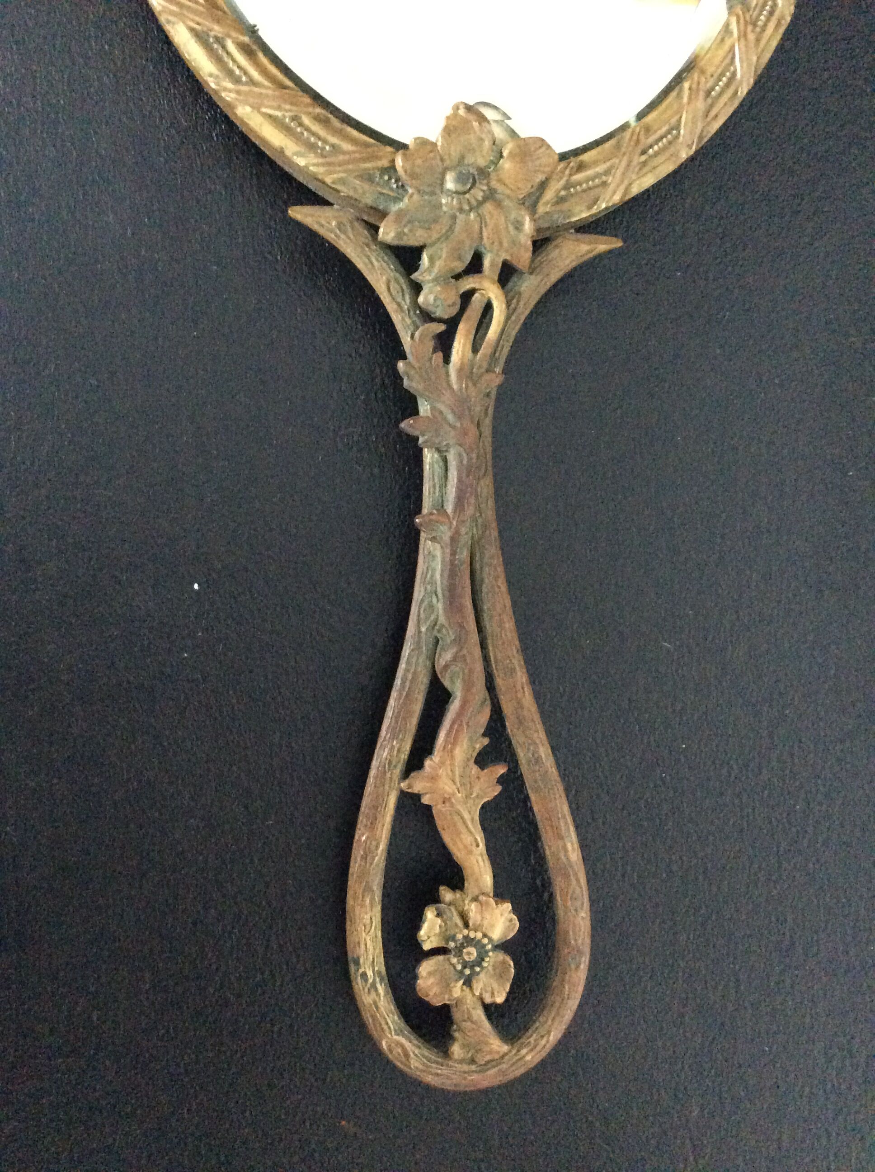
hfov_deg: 44.1
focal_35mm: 32
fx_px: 1081
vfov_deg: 56.9
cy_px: 586
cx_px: 438
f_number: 2.4
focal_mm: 3.3
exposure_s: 1/17
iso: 500
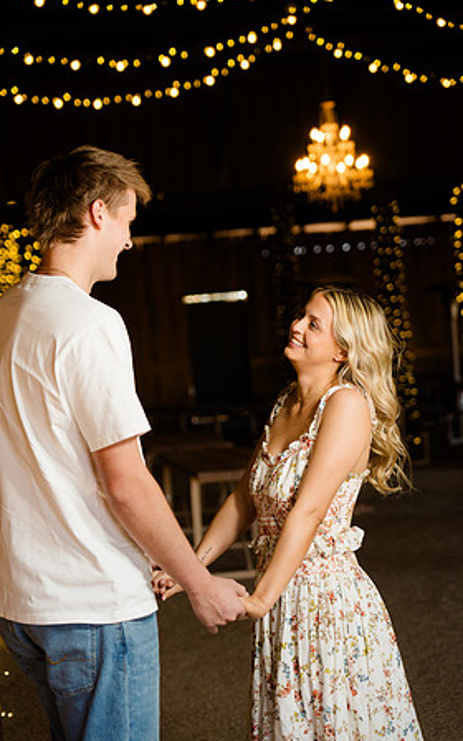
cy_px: 370
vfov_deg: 24.1
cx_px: 235
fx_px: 1736
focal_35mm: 86
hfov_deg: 15.2
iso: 800
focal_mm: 84
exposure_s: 1/200
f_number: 4
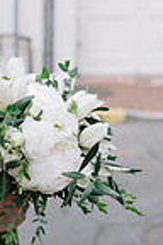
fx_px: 740
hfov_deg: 12.5
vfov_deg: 18.8
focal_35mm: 109
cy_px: 128
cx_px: 12
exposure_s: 1/500
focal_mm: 35
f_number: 2.8
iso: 250
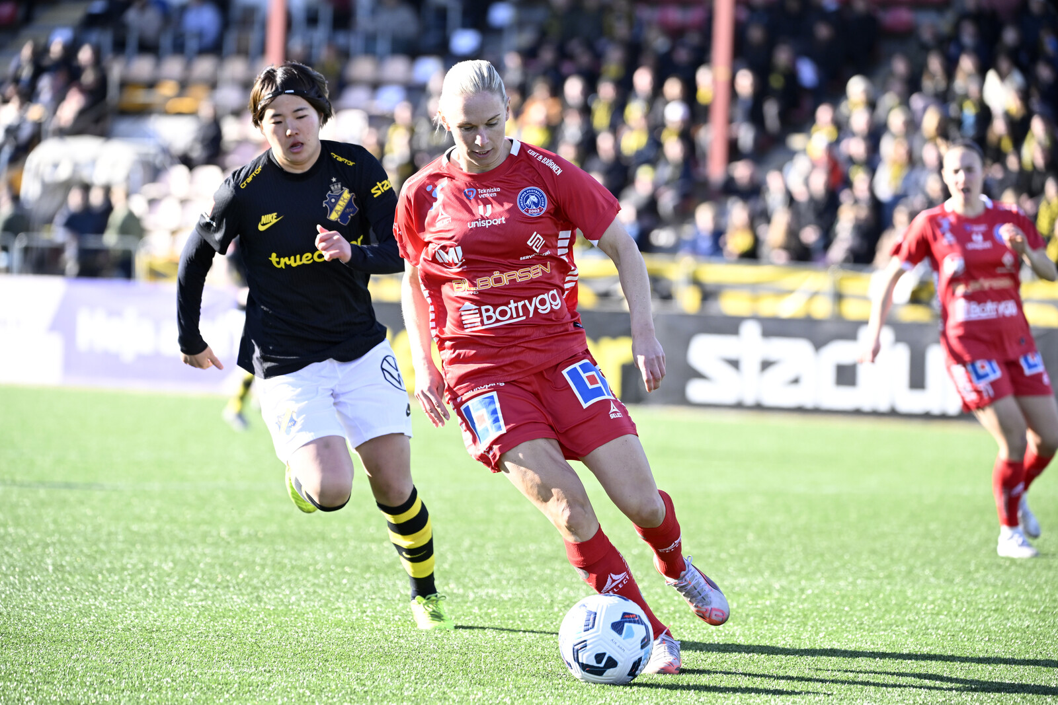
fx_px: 5731
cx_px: 529
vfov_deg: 7.0
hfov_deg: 10.5
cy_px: 352
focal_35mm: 195
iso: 800
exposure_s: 1/1250
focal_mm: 195
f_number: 4
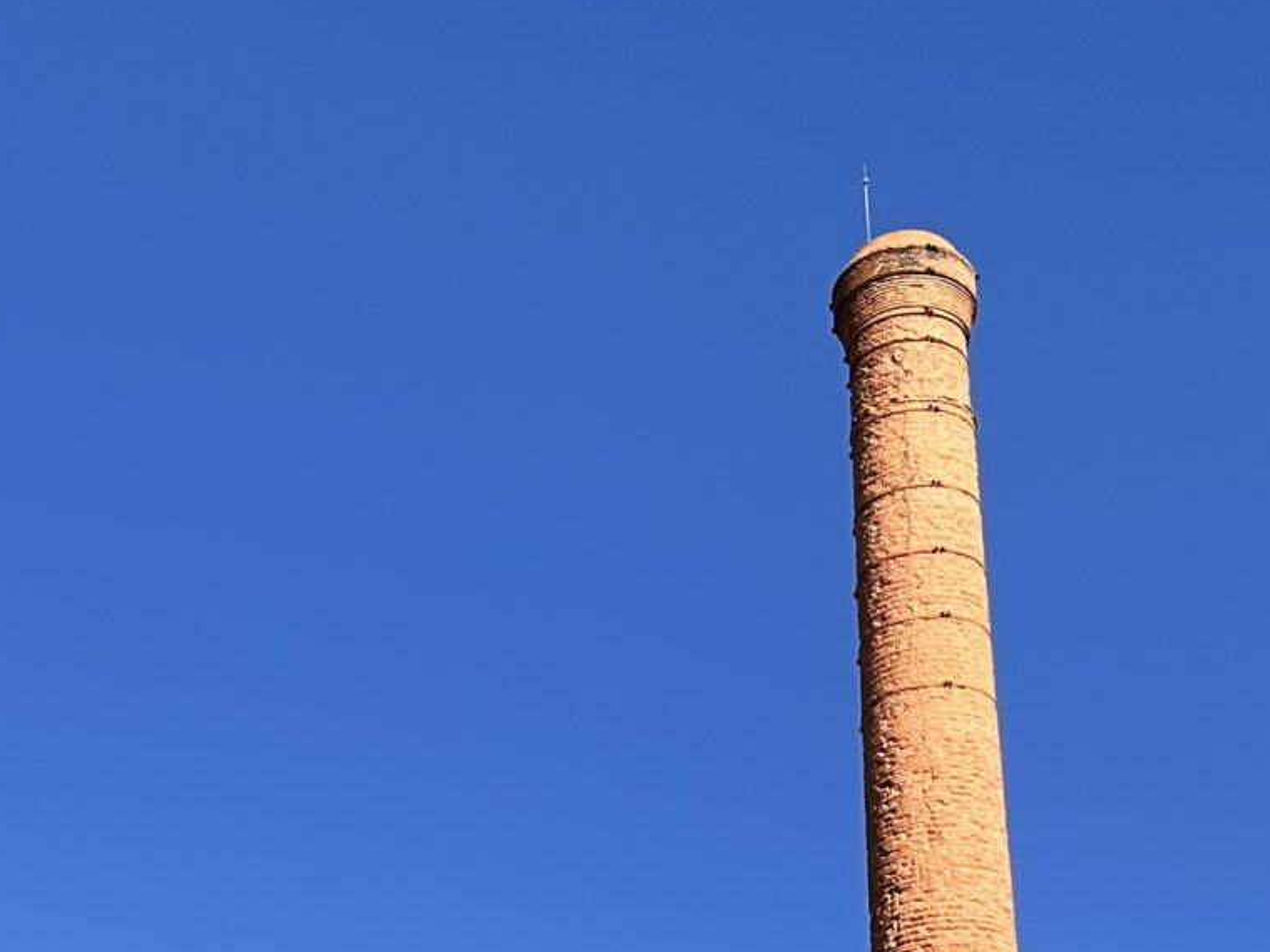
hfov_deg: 24.1
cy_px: 1265
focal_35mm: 81
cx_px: 489
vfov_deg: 17.0
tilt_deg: +17.6
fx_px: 2971
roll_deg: +1.4
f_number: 1.78
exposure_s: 1/6211
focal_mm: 6.86
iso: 80
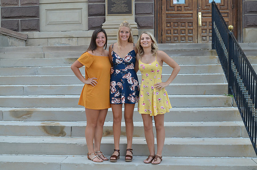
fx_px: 331
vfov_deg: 28.8
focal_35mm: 46
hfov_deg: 42.4
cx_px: 128
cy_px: 85
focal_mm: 31
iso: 800
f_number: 7.1
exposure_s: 1/200
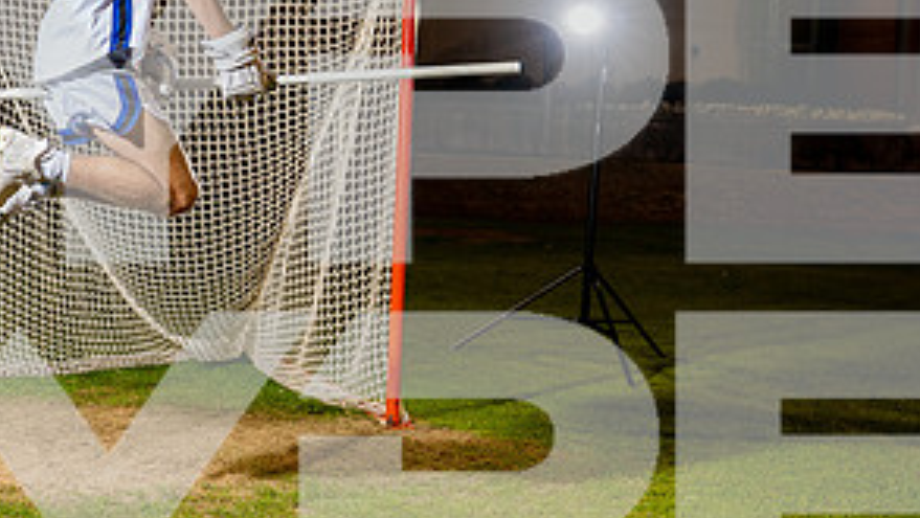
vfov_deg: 14.2
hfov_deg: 24.8
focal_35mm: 85
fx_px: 2074
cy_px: 99
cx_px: 248
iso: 400
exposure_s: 1/250
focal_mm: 41
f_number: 4
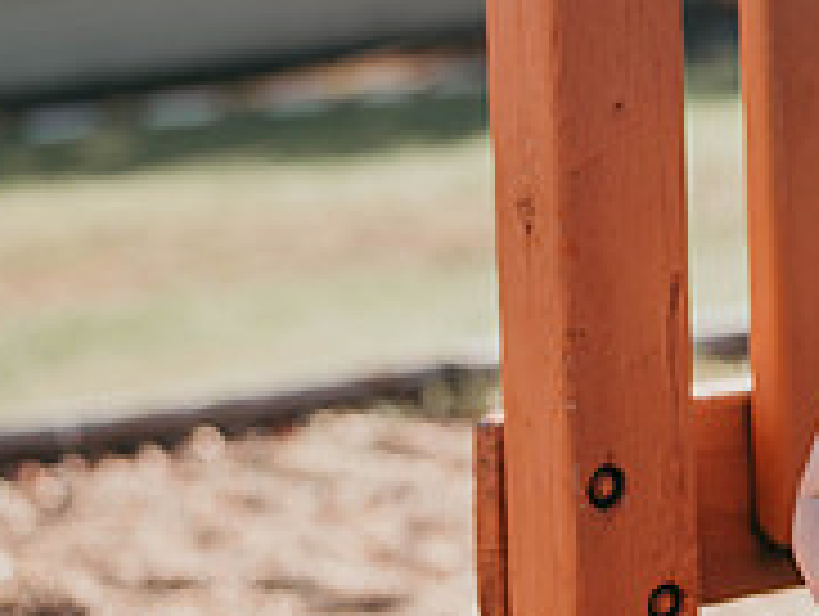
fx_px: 2535
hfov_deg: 17.9
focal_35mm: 107
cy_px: 218
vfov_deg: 13.8
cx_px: 806
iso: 64
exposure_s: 1/1600
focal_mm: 35
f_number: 1.6
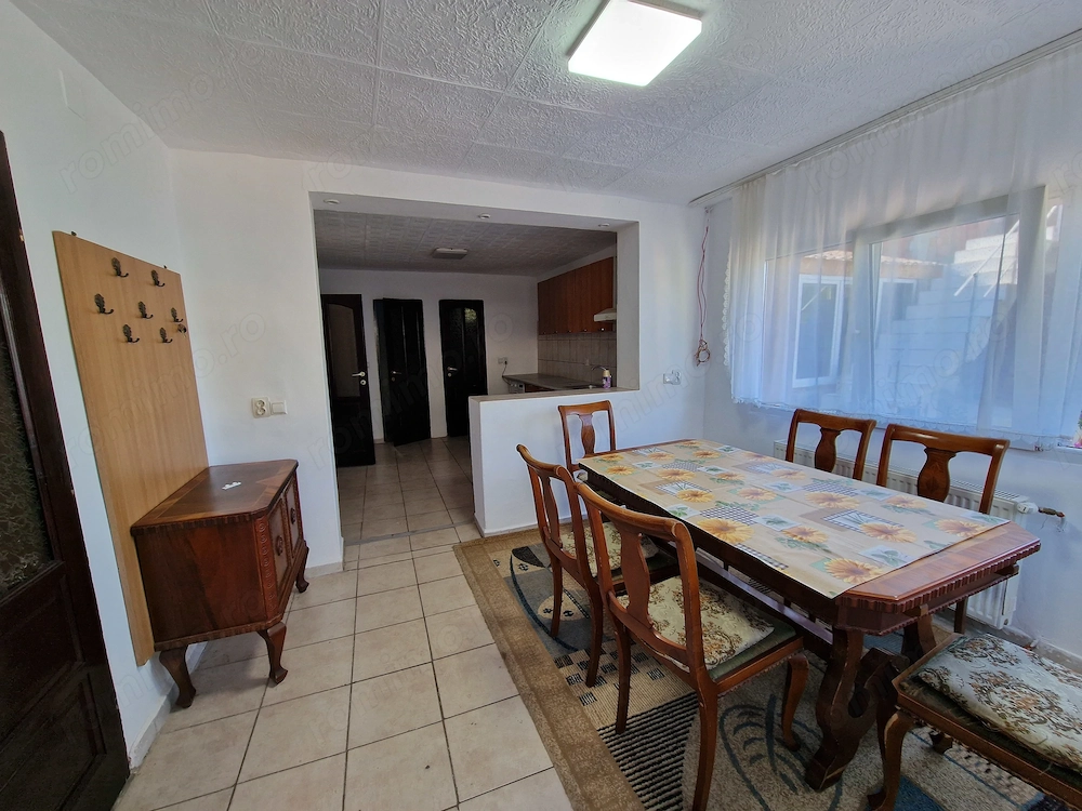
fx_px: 406
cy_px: 406
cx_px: 541
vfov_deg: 89.9
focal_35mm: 13
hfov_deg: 106.2
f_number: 2.2
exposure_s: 1/50
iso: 50
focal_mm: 2.2
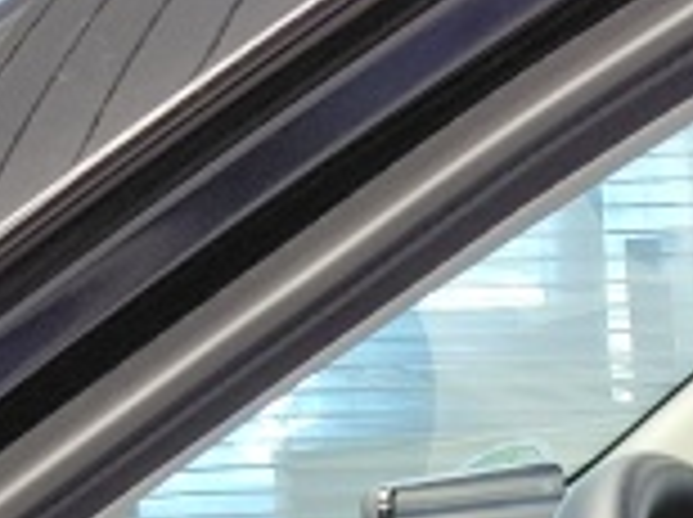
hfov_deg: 11.3
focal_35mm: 166
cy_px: 1304
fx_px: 3318
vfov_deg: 8.1
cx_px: 1116
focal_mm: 4.69
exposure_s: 1/50.1
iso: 250
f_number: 1.8
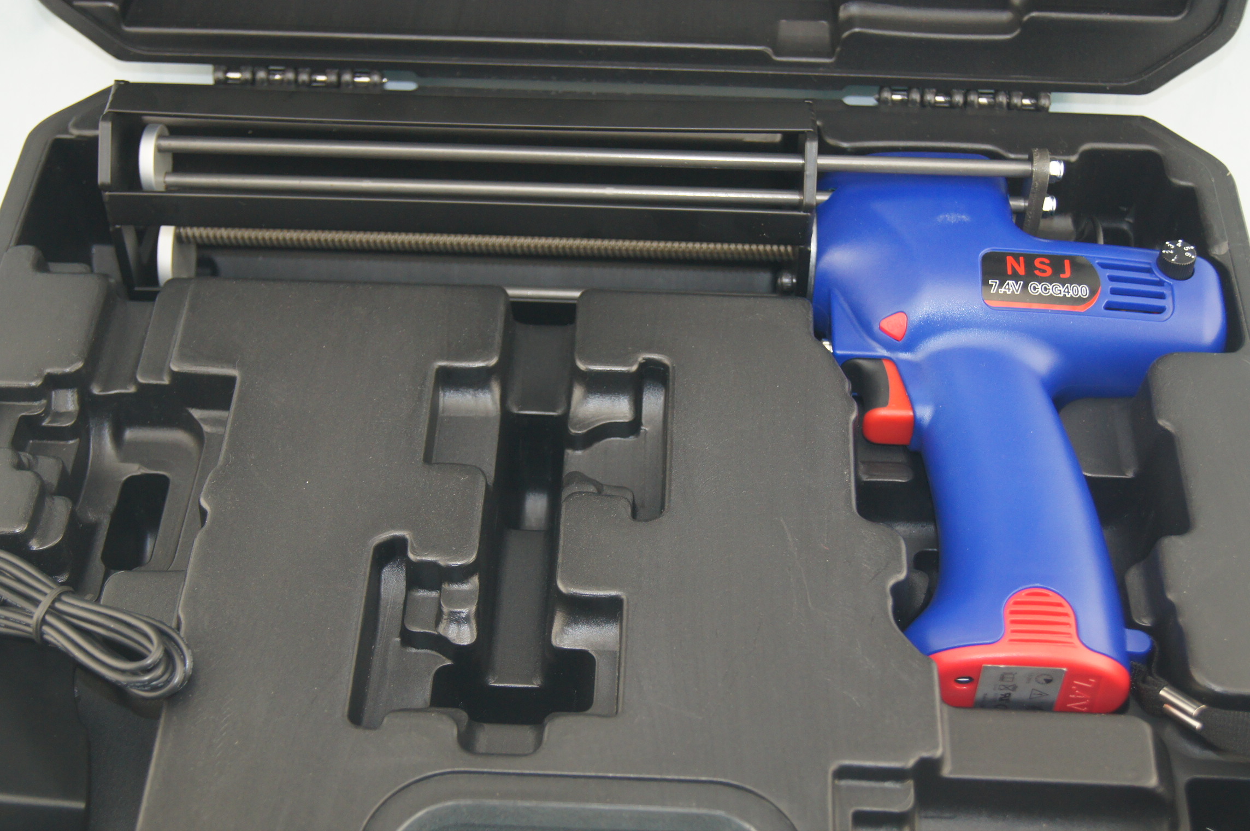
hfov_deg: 37.9
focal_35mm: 52
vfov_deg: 25.7
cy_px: 416
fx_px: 1821
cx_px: 625
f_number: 5
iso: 640
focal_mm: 35
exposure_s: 1/125
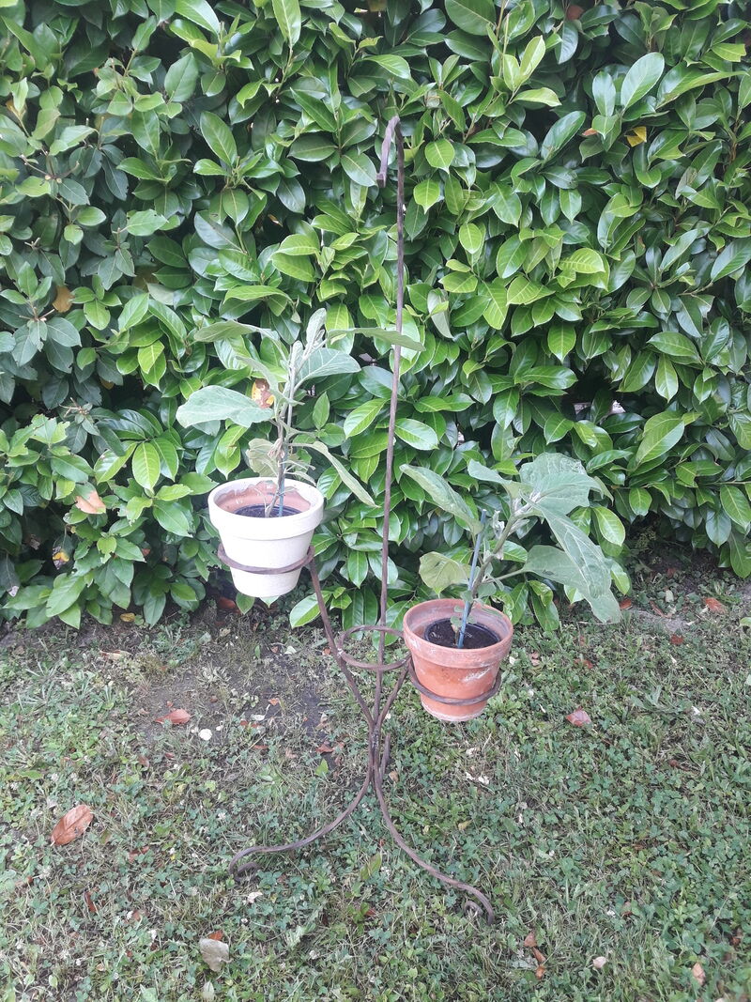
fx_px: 810
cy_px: 501
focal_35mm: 28
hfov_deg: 49.7
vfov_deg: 63.4
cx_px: 376
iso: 50
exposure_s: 1/100
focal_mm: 3.7
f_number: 1.9
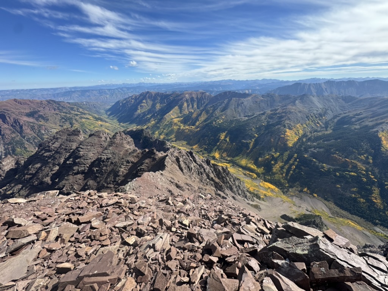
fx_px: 157
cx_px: 194
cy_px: 146
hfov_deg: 102.1
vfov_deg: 85.7
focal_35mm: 14
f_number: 2.2
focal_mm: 2.22
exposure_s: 1/1020
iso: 40
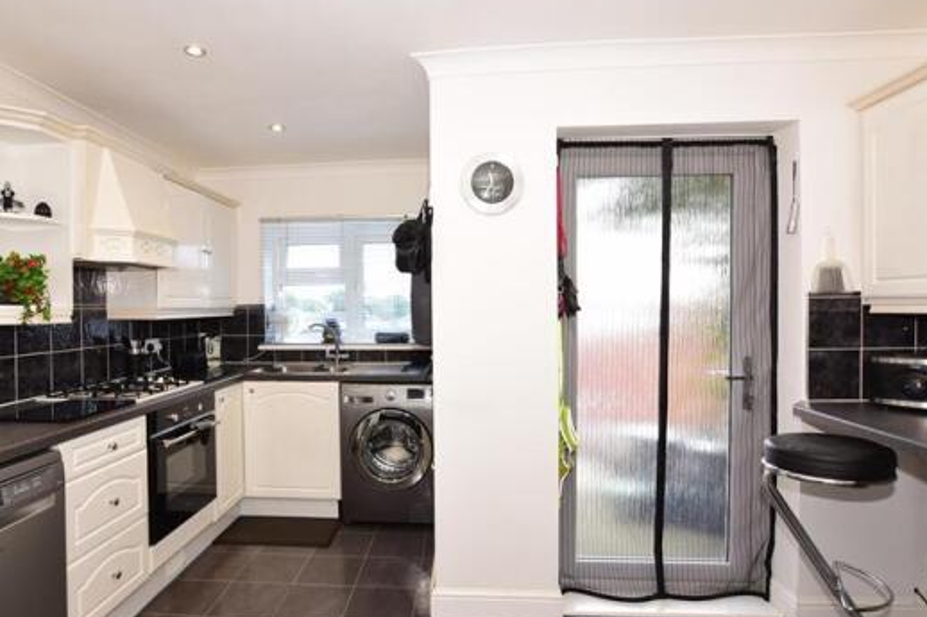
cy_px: 314
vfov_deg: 64.5
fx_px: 489
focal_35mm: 19
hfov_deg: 86.6
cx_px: 415
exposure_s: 1/50
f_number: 5.6
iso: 400
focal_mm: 10
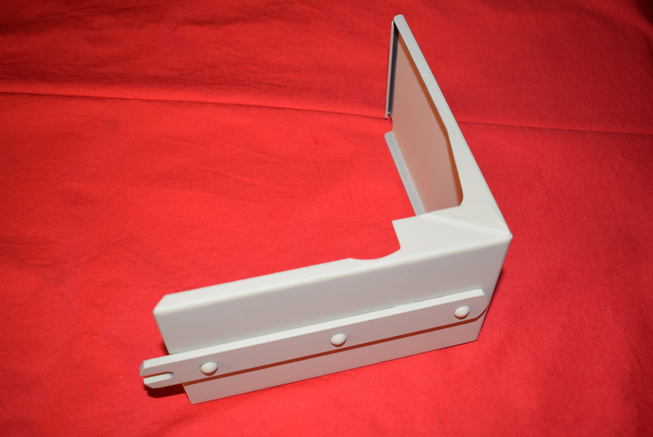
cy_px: 218
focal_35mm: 39
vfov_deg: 34.3
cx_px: 326
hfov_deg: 49.5
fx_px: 708
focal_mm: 26
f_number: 5.6
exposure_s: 1/40
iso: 400
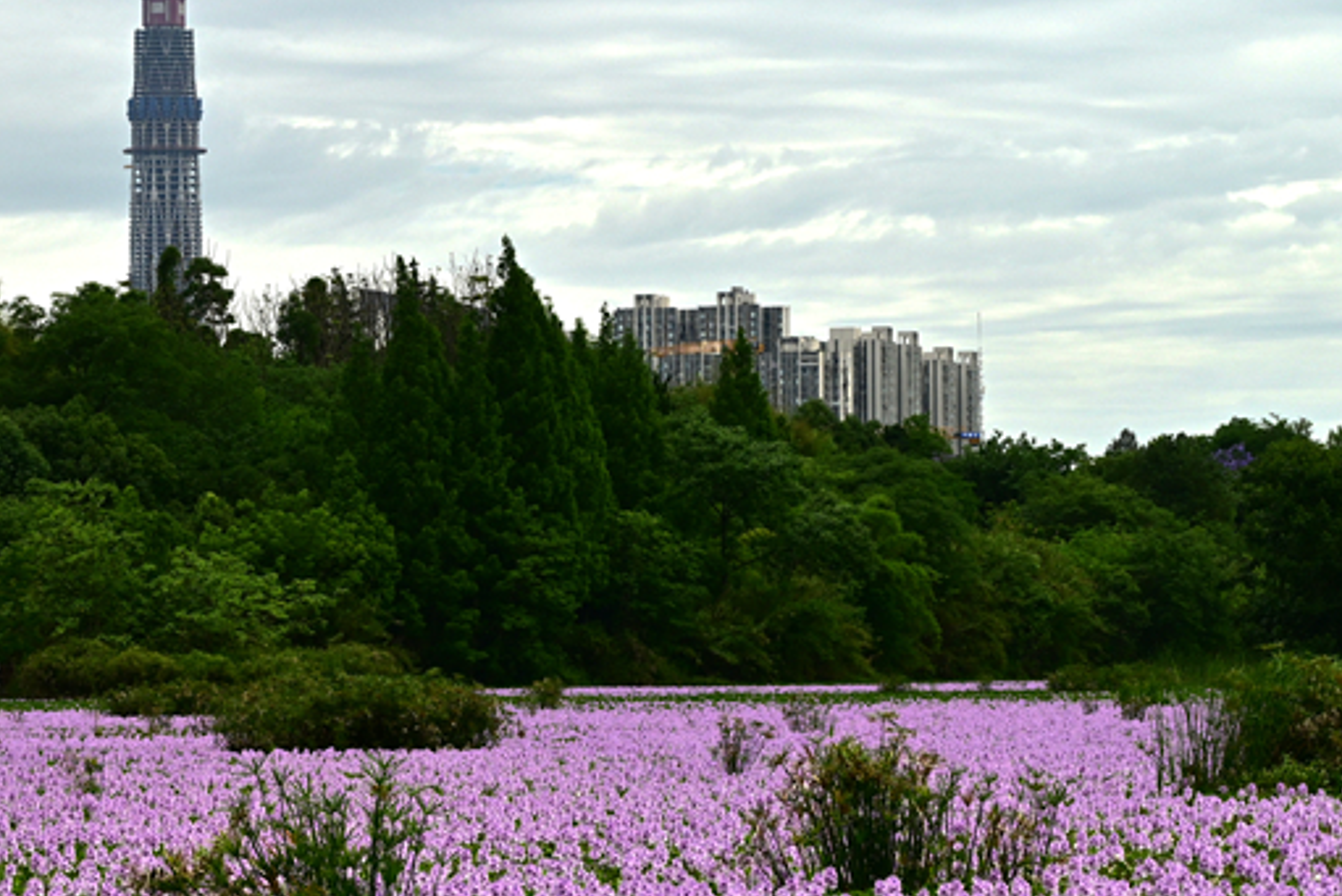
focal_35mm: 155
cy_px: 720
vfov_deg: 8.8
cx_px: 412
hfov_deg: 13.2
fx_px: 5779
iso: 100
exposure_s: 1/320
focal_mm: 66
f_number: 8
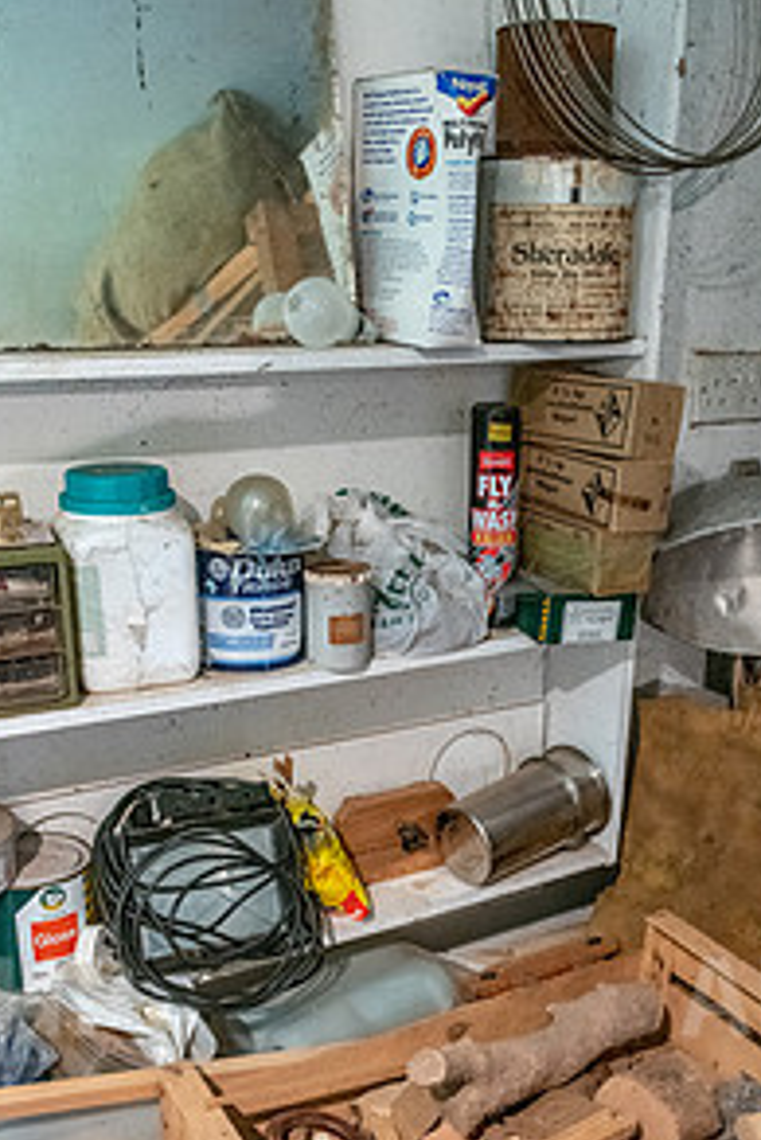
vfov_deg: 51.0
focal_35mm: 37
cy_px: 750
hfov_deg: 36.0
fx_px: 1172
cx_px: 406
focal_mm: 24
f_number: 5
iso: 2500
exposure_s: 1/30
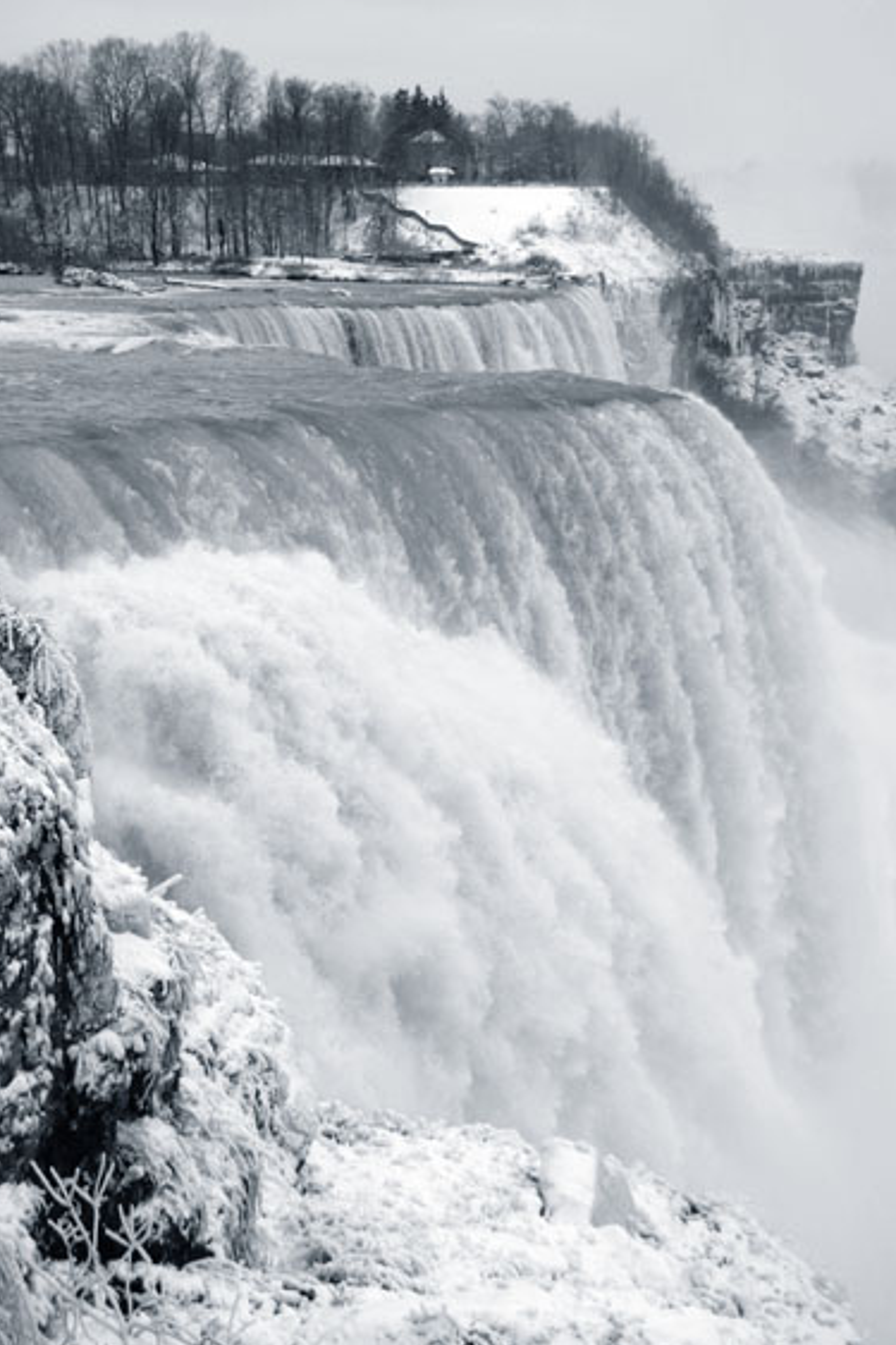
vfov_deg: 29.0
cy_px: 674
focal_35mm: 70
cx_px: 442
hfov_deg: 19.6
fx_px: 2597
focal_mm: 45
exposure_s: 1/350
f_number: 5.6
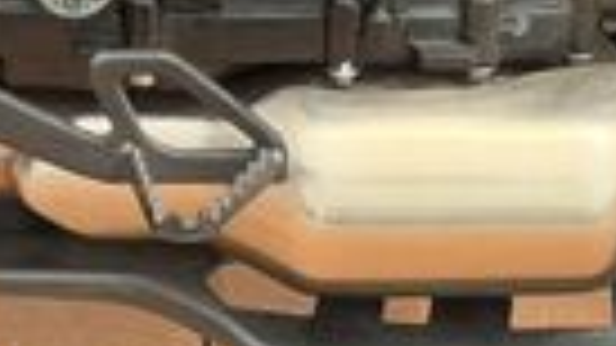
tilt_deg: -31.3
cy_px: -521
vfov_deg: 4.8
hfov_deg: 8.8
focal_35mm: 244
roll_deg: +0.7
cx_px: 306
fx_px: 3985
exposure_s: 1/802
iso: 100
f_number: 1.78
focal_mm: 6.76
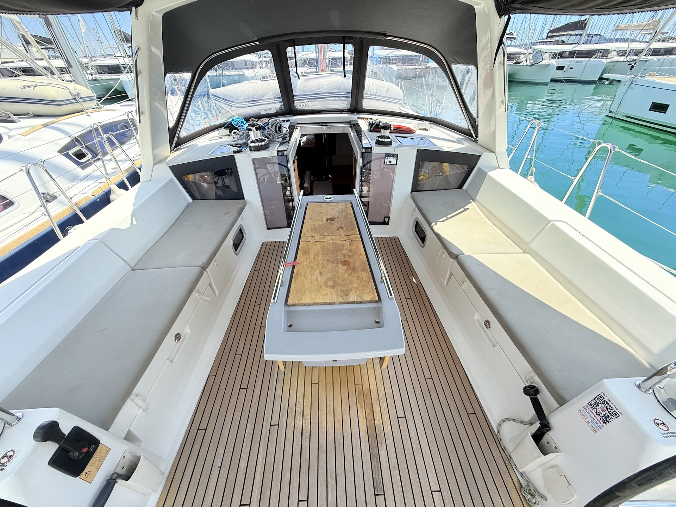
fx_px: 273
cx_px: 338
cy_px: 254
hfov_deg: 102.1
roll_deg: +2.1
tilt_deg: -35.1
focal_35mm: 14
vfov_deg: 85.7
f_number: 2.2
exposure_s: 1/820
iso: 64
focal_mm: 2.22
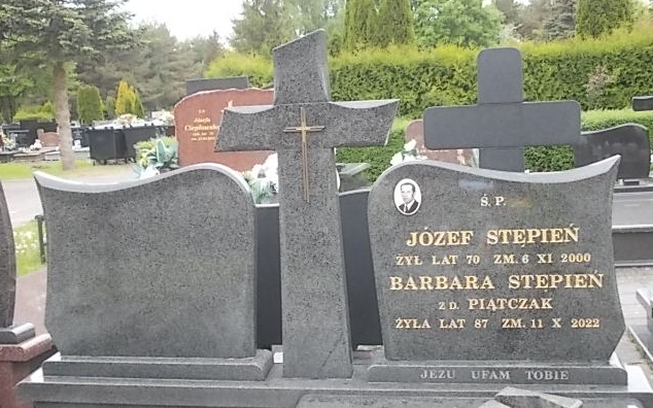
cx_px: 328
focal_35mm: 46
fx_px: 818
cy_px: 225
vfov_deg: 28.0
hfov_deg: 43.5
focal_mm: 6.1
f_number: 3.3
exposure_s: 1/40
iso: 80
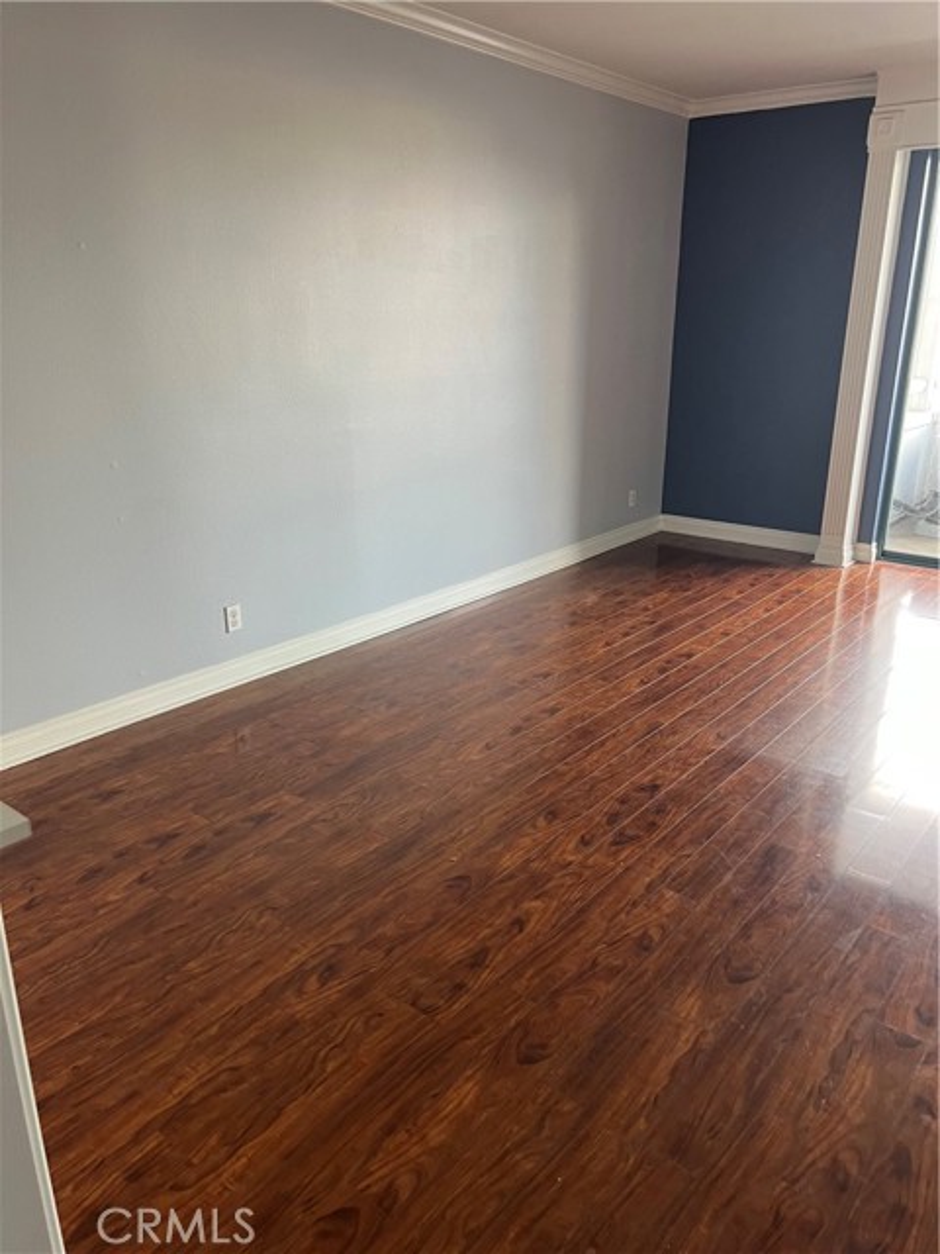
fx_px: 941
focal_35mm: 26
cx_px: 470
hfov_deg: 53.1
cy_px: 627
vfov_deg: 67.3
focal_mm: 5.7
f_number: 1.5
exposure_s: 1/60
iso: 160
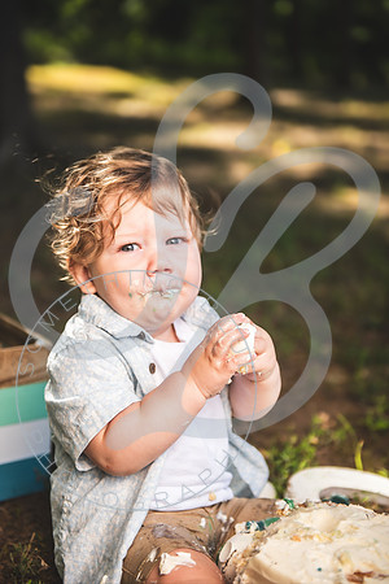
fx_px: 972
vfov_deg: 33.4
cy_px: 292
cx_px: 194
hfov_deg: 22.6
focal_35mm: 60
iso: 100
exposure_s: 1/800
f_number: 2.8
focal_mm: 60
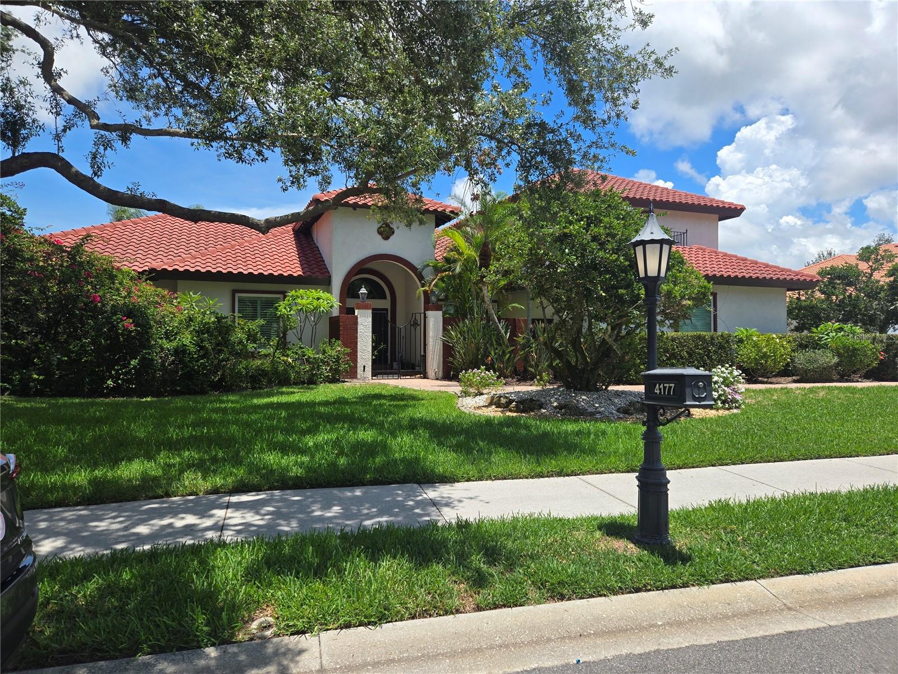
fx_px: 597
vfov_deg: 58.9
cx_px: 449
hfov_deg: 73.9
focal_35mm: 23
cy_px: 337
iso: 25
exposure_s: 1/1580
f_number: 1.8
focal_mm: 5.4
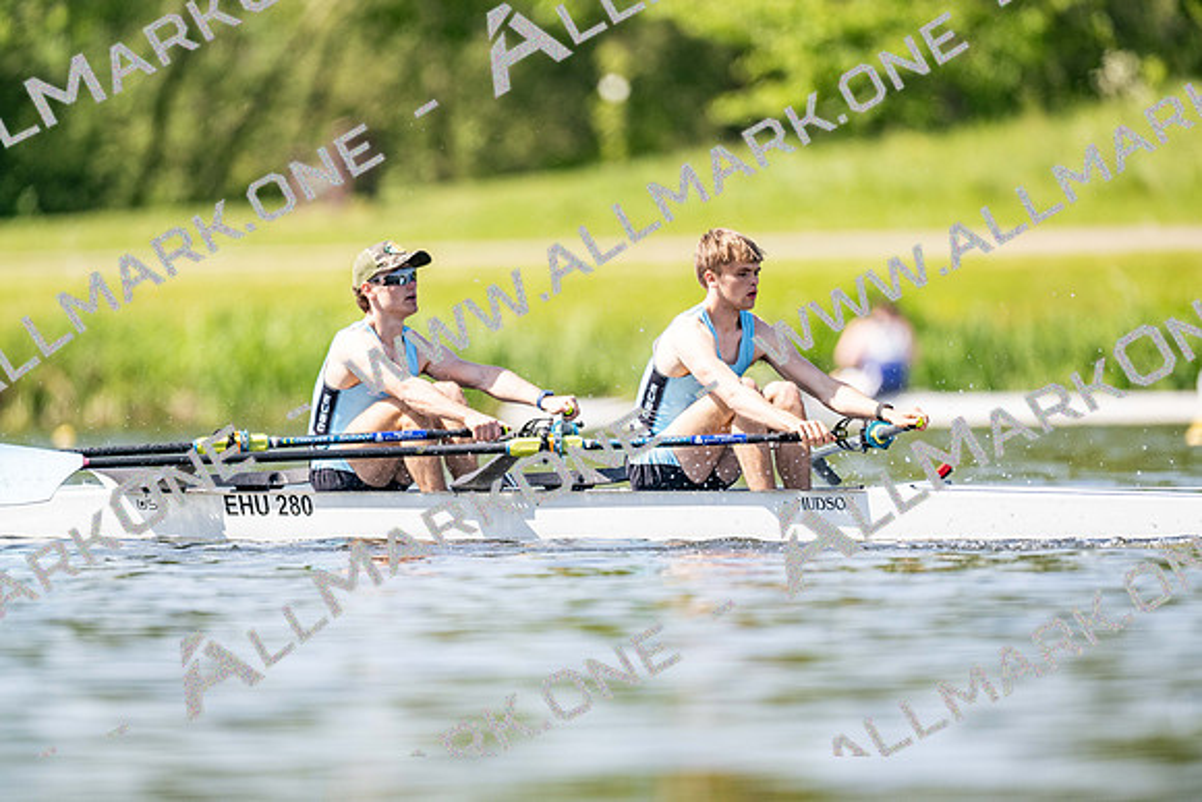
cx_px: 601
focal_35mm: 600
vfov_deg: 2.3
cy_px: 401
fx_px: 20047
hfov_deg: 3.4
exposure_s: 1/2500
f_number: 4
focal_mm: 600
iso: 500
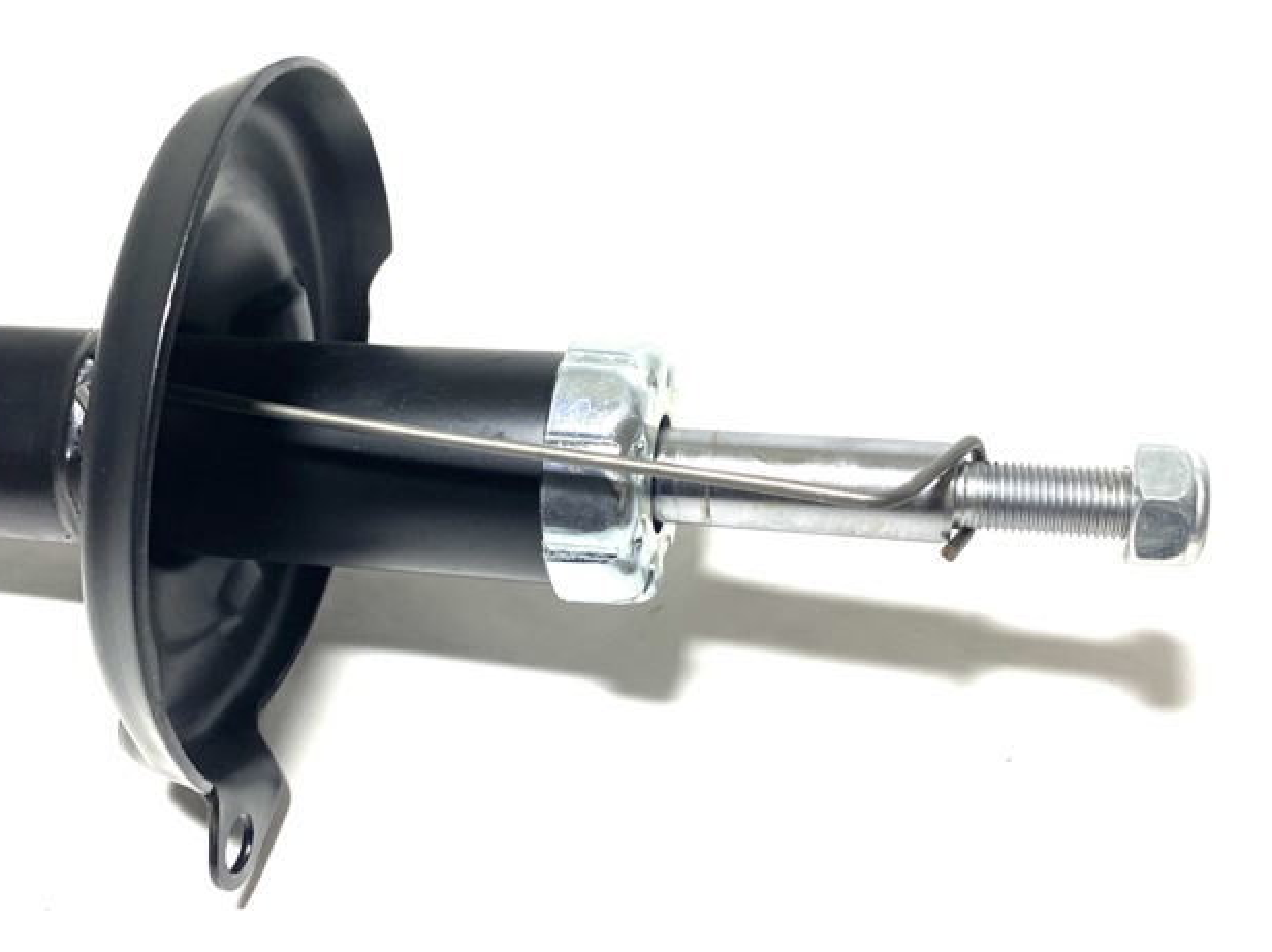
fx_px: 991
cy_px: 480
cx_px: 634
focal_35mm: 27
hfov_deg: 65.4
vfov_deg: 51.3
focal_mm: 4.25
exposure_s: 1/100
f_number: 1.8
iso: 100
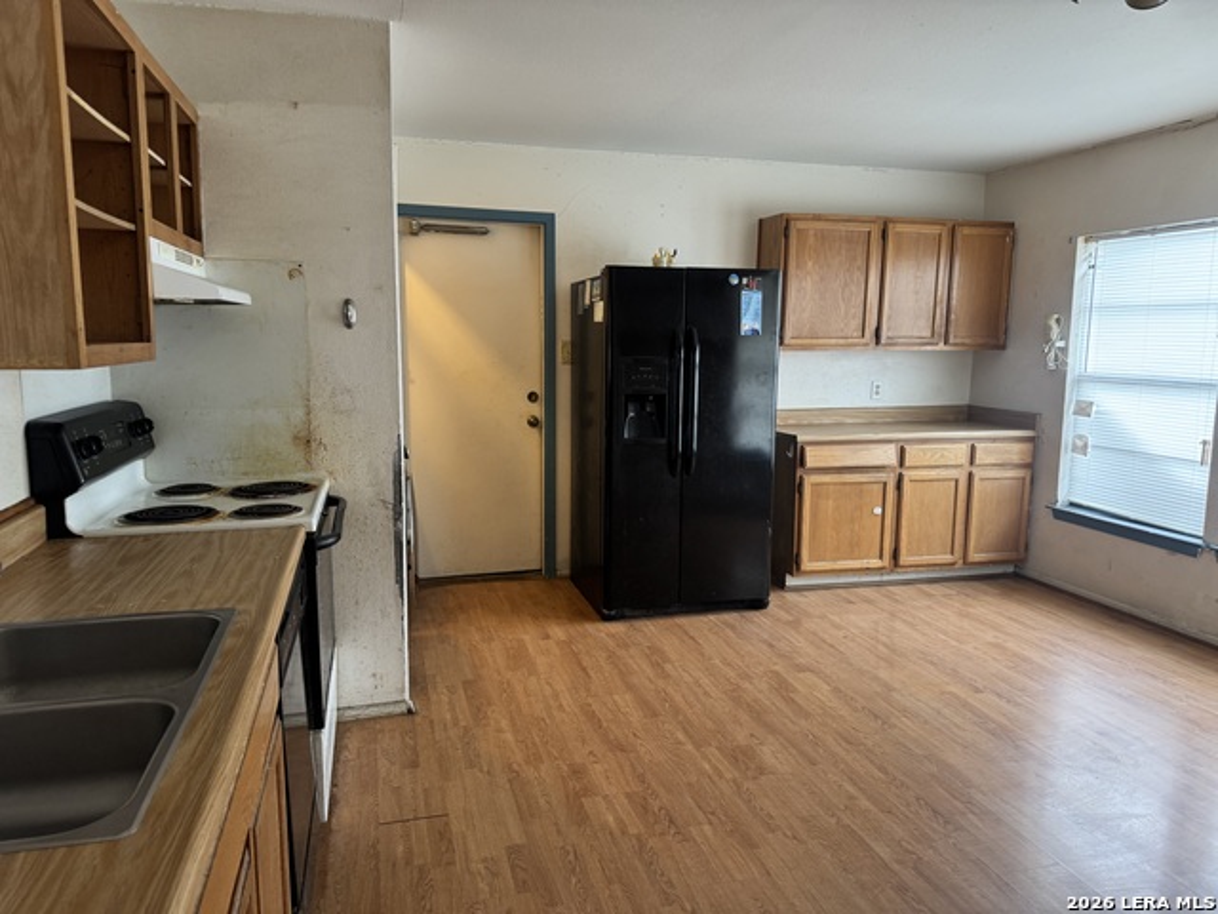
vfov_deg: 56.8
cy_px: 457
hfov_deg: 71.6
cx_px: 609
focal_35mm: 24
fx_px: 844
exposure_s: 1/60
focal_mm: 6.76
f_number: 1.78
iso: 200
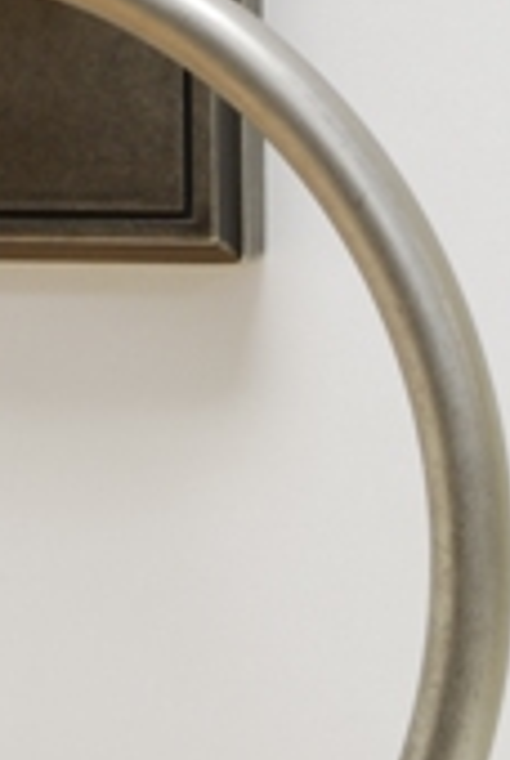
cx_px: -13
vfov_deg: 6.6
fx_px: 6558
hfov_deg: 4.4
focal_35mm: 310
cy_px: -80
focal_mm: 55
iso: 100
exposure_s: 1.8
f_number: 18
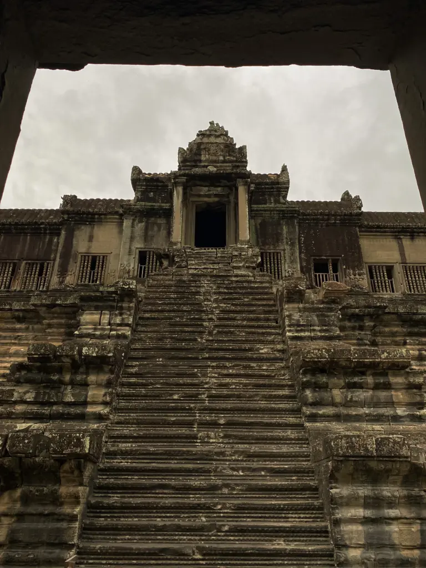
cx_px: 213
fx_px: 427
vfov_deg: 67.3
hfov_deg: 53.1
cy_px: 284
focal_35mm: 26
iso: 32
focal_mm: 4.25
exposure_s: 1/590
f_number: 1.8
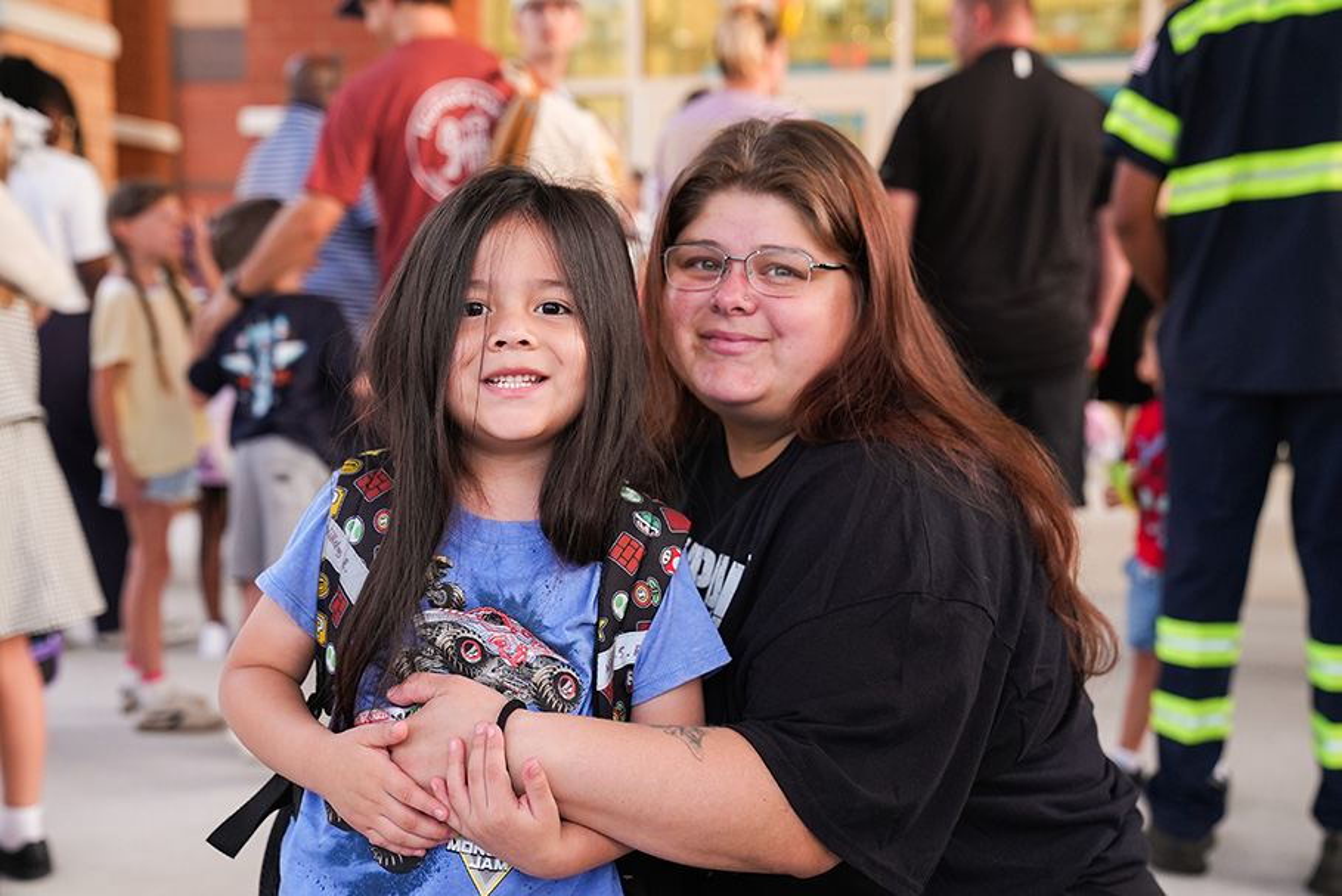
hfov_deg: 38.9
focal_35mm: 51
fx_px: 1902
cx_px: 671
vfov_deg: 26.5
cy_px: 448
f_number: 3.5
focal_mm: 51
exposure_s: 1/125
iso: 2000
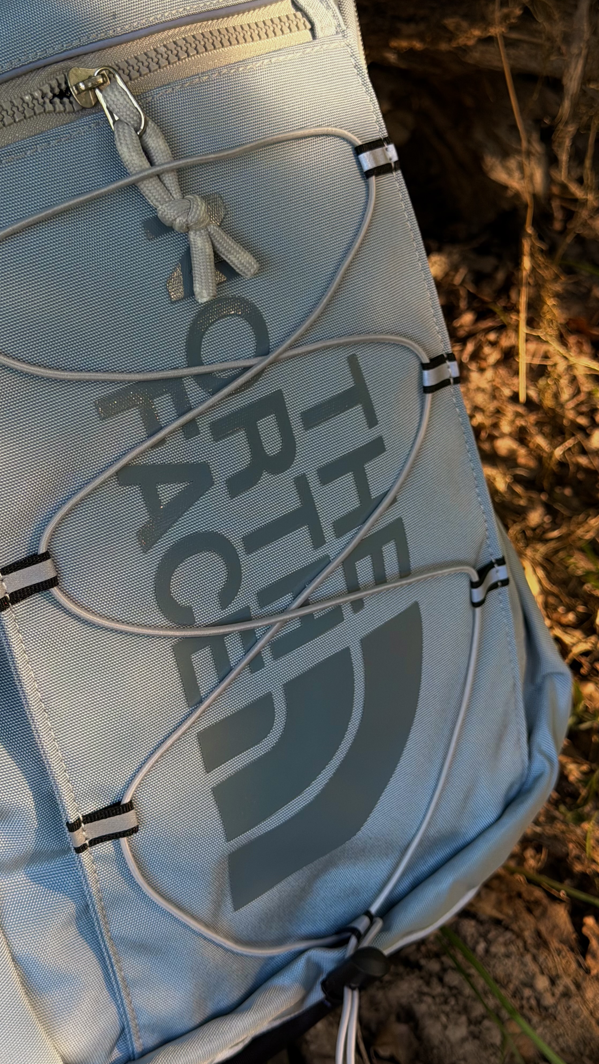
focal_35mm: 53
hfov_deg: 22.6
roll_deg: -1.8
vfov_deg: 39.2
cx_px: 259
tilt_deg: -32.4
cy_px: 537
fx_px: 1496
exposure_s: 1/122
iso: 64
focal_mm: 6.76
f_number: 1.78
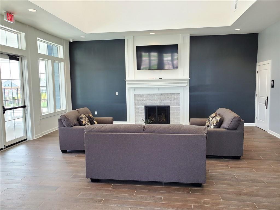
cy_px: 105
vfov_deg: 53.1
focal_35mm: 26
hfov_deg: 67.3
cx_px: 140
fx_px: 210
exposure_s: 1/120
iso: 160
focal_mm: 4.3
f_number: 2.4
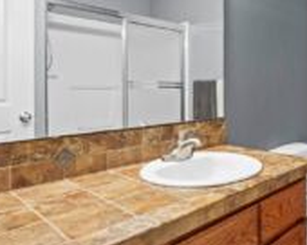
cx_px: 251
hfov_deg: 52.9
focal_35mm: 31
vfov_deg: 46.7
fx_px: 282
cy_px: 93
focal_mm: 14
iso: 200
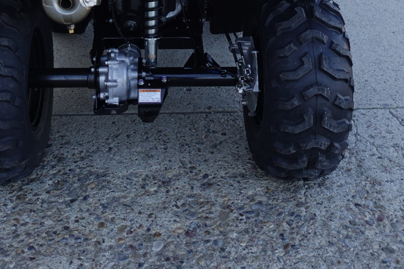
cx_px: 177
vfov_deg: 24.5
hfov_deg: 38.8
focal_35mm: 51
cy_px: -34
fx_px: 572
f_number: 2
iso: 125
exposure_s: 1/640
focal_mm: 7.6
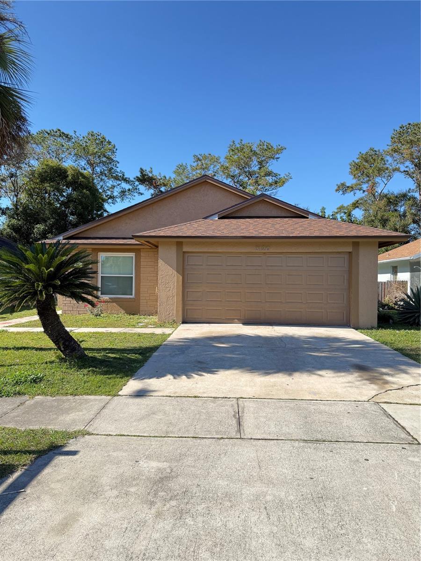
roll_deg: -1.6
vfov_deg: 71.6
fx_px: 389
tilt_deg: +1.4
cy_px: 280
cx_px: 210
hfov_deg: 56.8
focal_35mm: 24
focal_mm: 6.76
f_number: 1.78
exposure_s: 1/1292
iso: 100
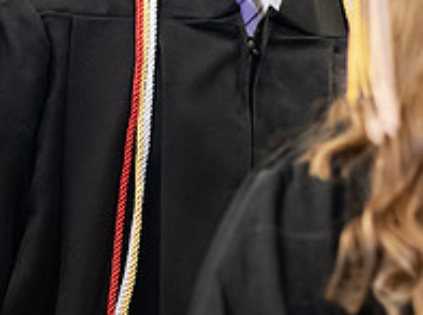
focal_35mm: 312
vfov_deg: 4.7
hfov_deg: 6.4
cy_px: -61
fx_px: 3806
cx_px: 329
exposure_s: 1/200
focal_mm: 110
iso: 2000
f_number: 3.2
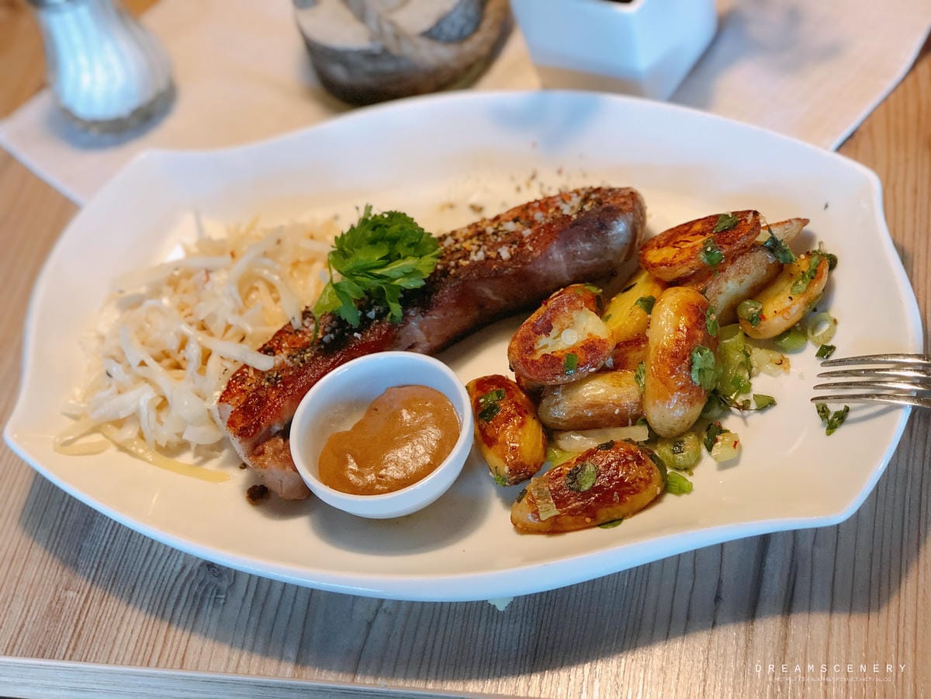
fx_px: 1533
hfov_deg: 33.8
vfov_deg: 25.7
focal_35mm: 57
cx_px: 466
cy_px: 350
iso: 200
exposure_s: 1/30
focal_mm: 6.6
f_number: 2.8
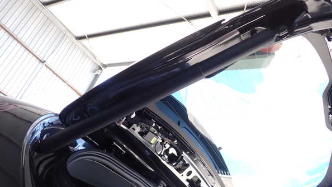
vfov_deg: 35.6
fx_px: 290
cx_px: 165
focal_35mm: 33
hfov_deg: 59.5
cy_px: 101
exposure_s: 1/80
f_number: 2.3
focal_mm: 5.4
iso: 100
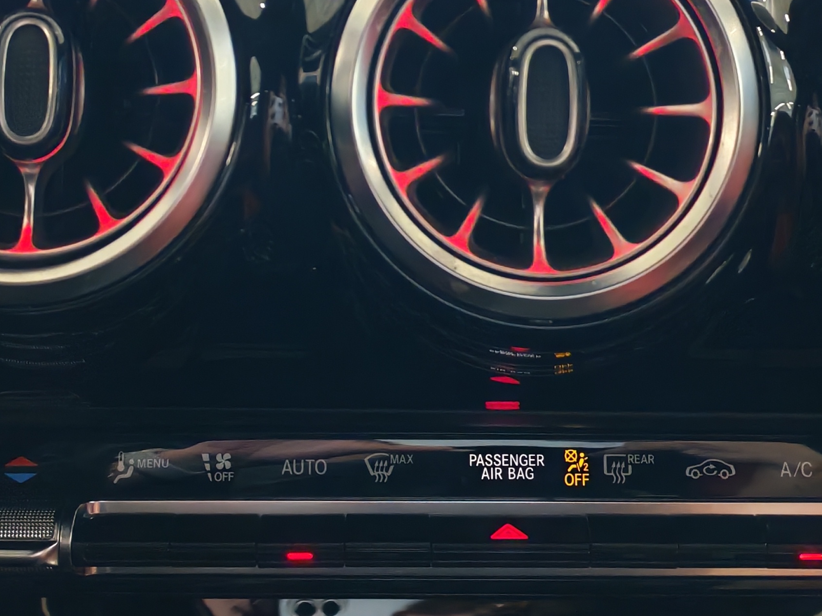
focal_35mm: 73
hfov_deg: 26.7
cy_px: 6
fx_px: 1733
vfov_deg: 19.6
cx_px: 358
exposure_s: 1/100
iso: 994
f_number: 1.9
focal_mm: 6.12
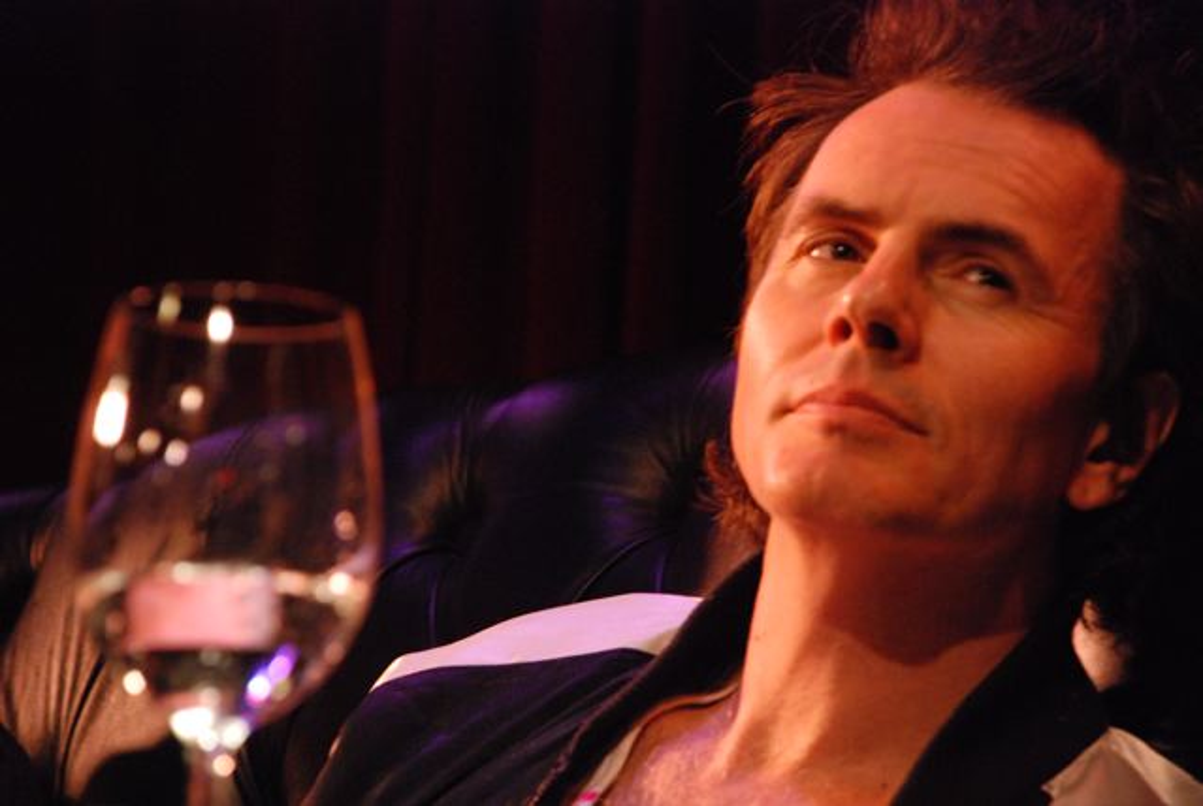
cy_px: 403
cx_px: 602
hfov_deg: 10.1
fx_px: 6776
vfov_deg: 6.8
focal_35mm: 202
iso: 1600
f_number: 5.6
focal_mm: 135
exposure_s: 1/20
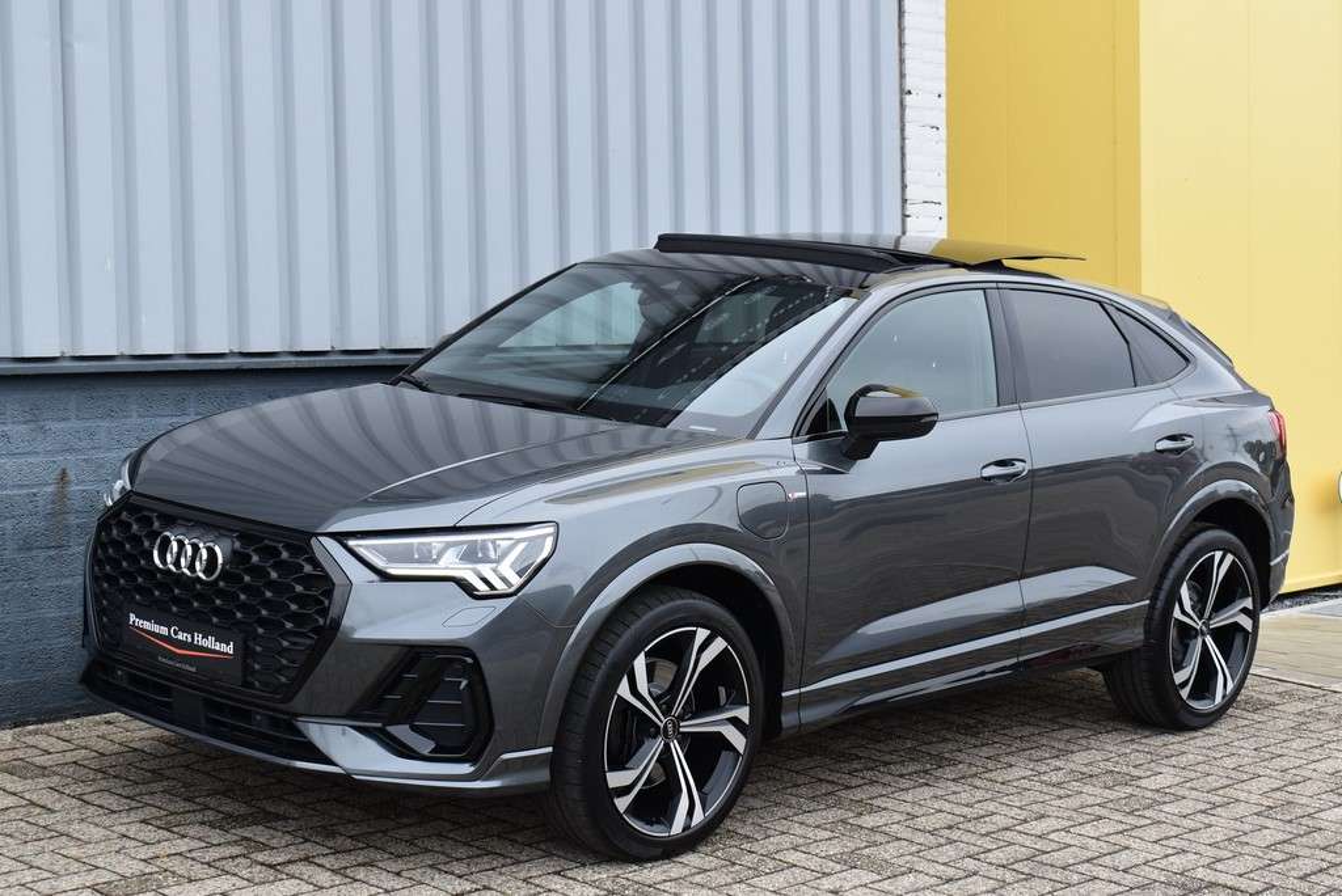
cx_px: 671
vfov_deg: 22.7
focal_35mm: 60
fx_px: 2238
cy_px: 448
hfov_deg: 33.4
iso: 250
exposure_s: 1/250
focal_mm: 40
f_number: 8
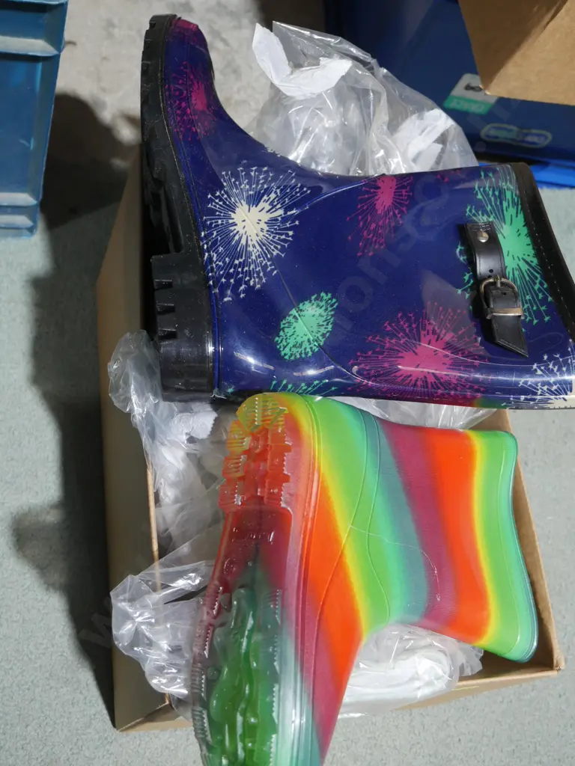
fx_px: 930
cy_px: 383
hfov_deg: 34.3
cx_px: 288
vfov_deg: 44.8
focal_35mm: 42
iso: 1250
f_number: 4.6
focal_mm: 21
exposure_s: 1/60
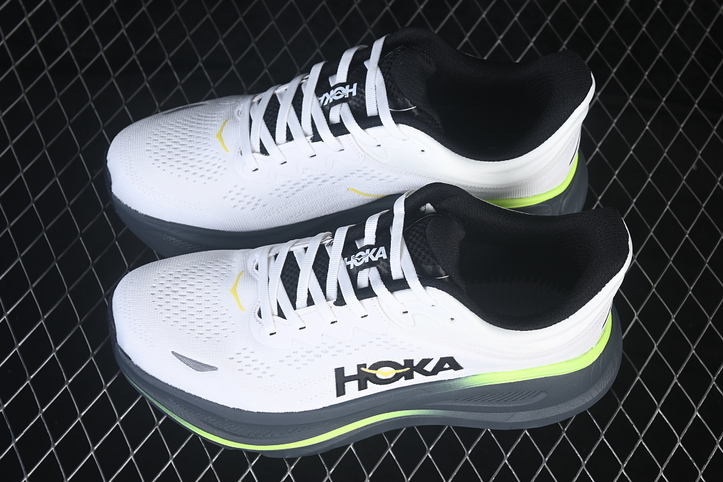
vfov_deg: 17.5
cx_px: 355
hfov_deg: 26.0
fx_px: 1566
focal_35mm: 78
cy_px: 242
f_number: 7.1
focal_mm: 50
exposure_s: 1/100
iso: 160
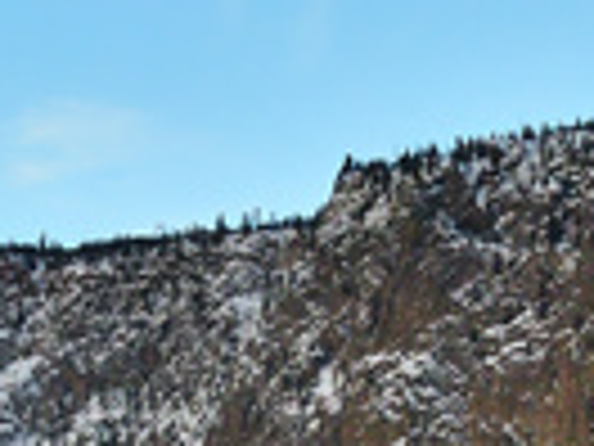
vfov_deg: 9.8
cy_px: 696
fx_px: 2522
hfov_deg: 12.2
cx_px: 1089
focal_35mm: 147
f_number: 6.3
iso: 1100
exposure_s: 1/400
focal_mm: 18
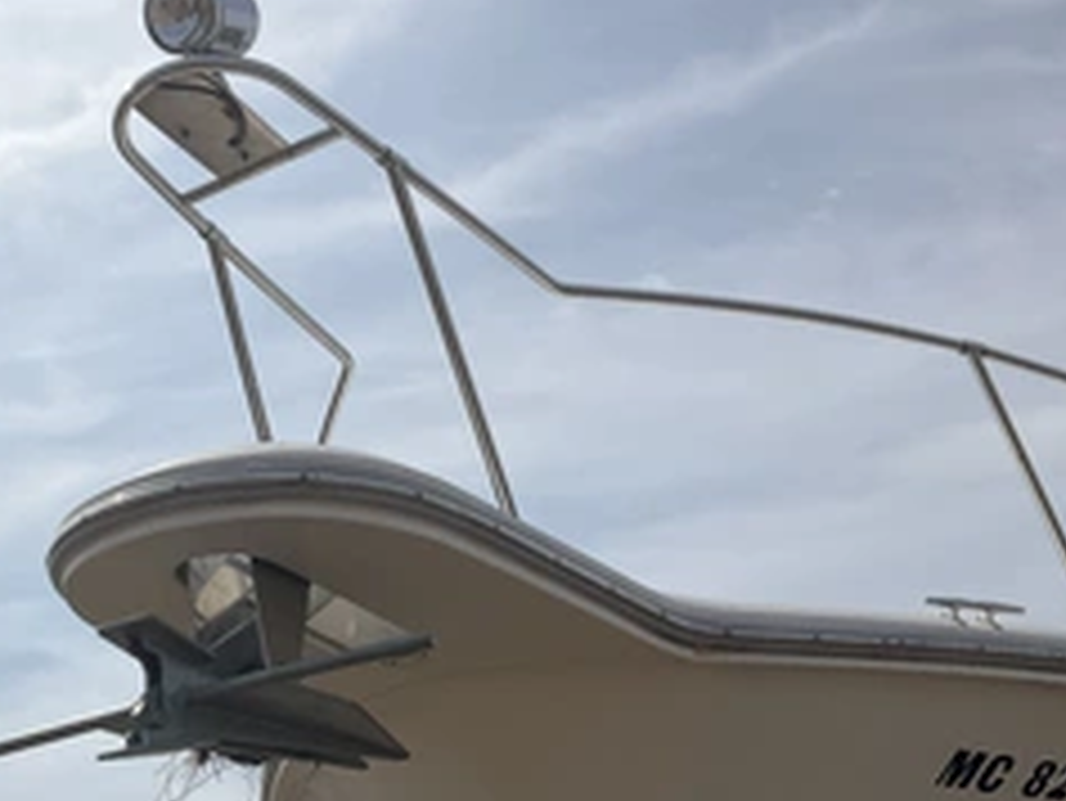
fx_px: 1510
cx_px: 333
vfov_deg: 29.6
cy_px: 486
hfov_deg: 38.3
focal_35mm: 49
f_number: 1.8
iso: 25
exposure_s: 1/7407
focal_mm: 3
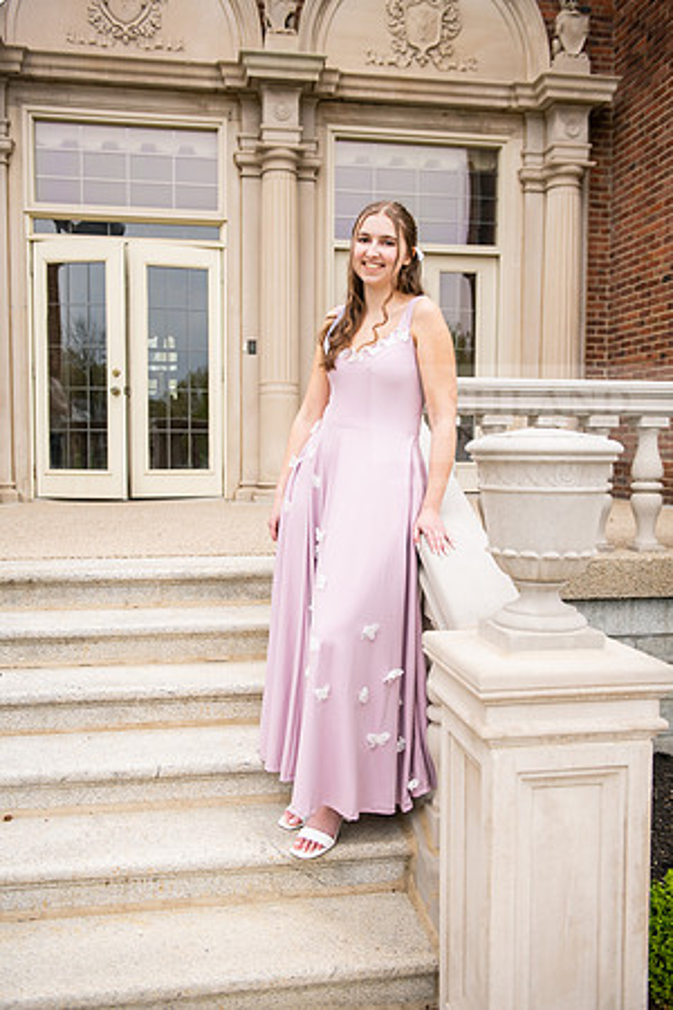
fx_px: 897
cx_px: 336
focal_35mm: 32
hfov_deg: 41.1
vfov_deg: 58.7
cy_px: 505
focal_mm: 32
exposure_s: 1/320
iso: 400
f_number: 4
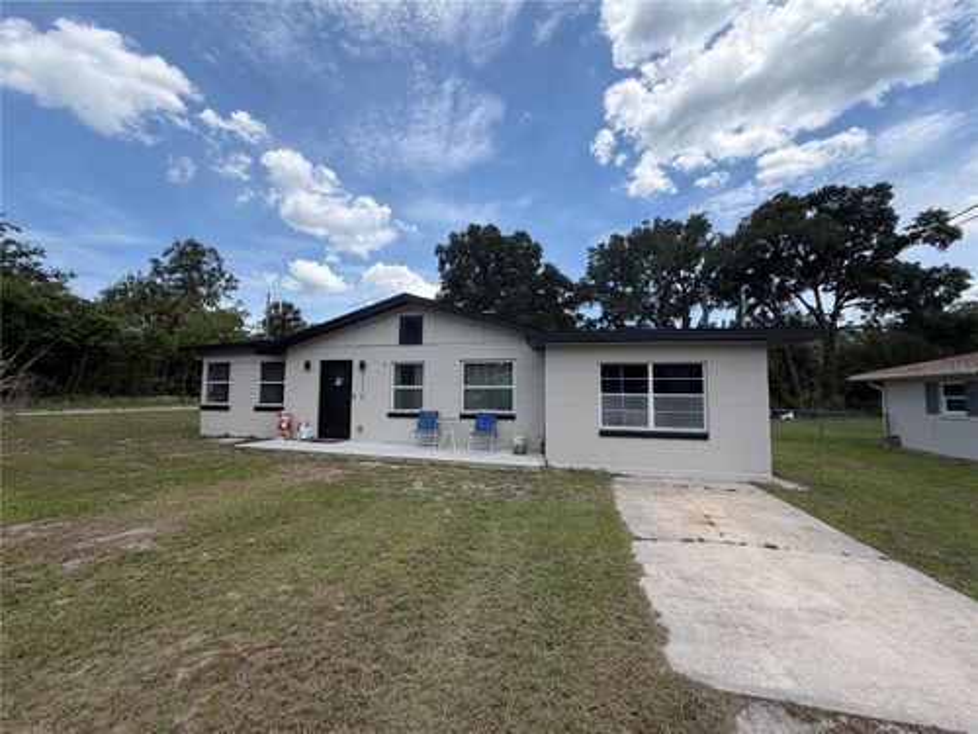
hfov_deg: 102.1
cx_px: 489
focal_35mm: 14
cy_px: 367
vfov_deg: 85.7
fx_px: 396
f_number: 2.2
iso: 20
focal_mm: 2.22
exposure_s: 1/770
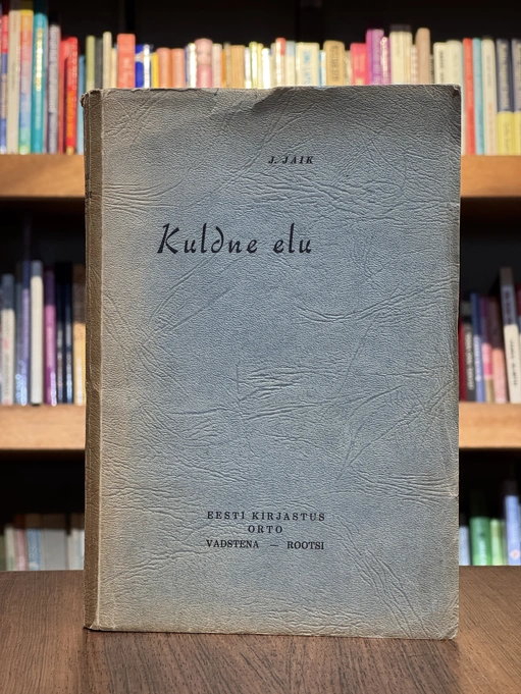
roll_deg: -0.3
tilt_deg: -0.9
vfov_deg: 25.3
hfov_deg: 19.1
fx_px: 1545
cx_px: 260
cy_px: 347
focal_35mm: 77
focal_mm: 9
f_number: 2.8
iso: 250
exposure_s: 1/73
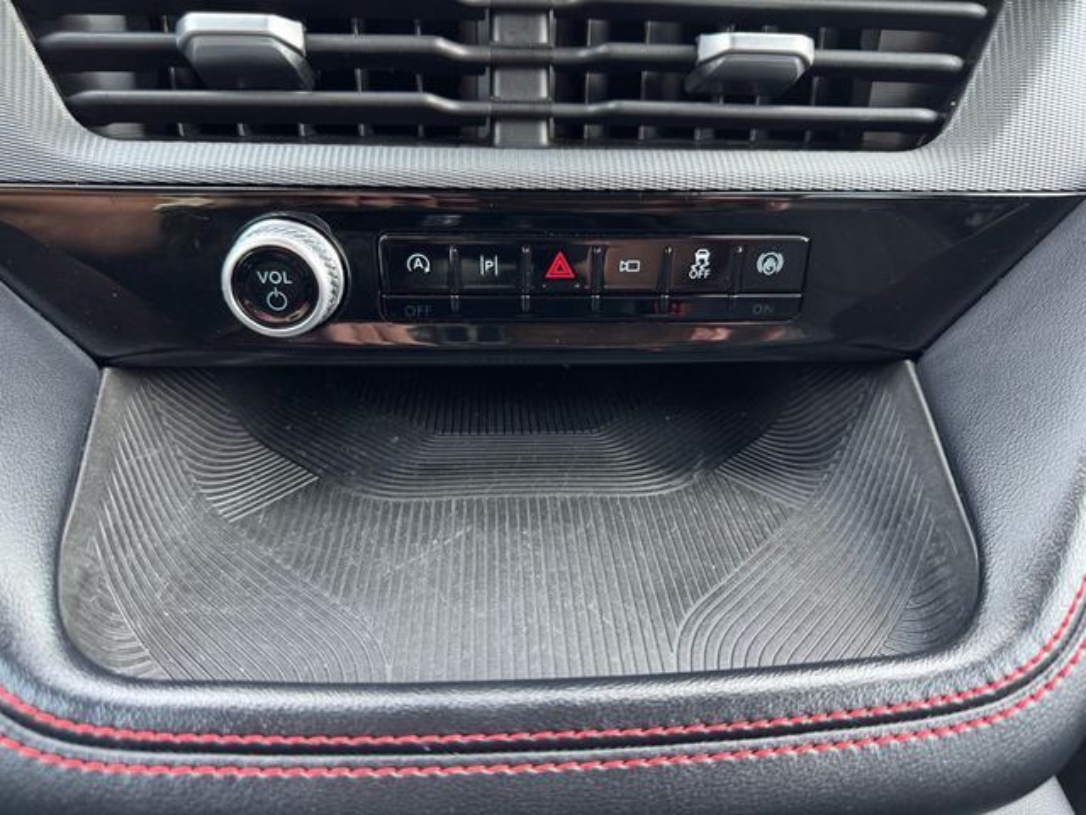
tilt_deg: -29.7
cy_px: 408
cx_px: 543
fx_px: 753
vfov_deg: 56.8
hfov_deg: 71.6
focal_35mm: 24
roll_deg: +2.1
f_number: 1.78
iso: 200
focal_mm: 6.76
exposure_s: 1/63
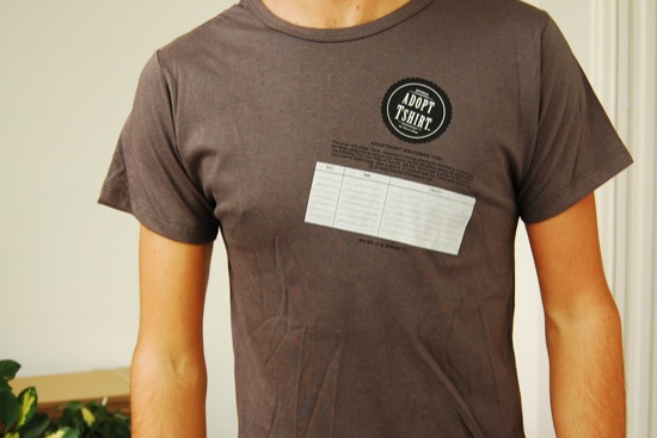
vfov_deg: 27.5
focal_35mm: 49
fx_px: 894
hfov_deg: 40.3
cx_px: 363
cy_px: 267
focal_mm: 24
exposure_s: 1/100
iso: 800
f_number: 5
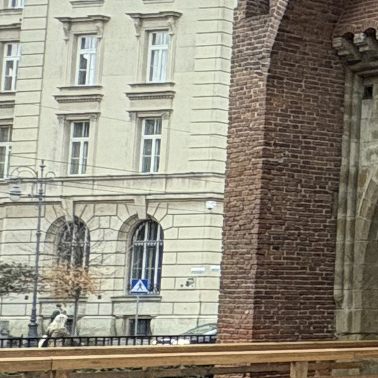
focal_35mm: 84
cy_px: 216
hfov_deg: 12.4
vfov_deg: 20.6
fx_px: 1038
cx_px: 1047
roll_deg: +0.5
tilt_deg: +5.4
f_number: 2.2
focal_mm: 2.22
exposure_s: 1/75
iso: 250
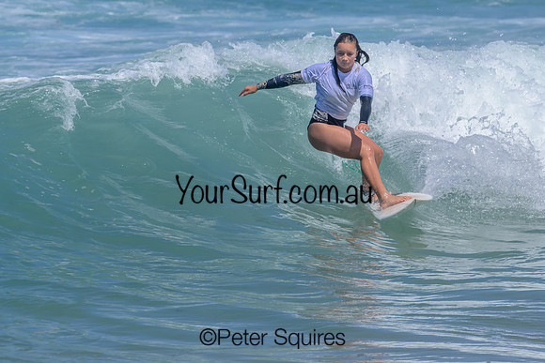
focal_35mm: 648
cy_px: 201
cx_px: 278
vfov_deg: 2.1
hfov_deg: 3.2
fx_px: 9817
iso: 560
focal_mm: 480
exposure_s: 1/2000
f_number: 11
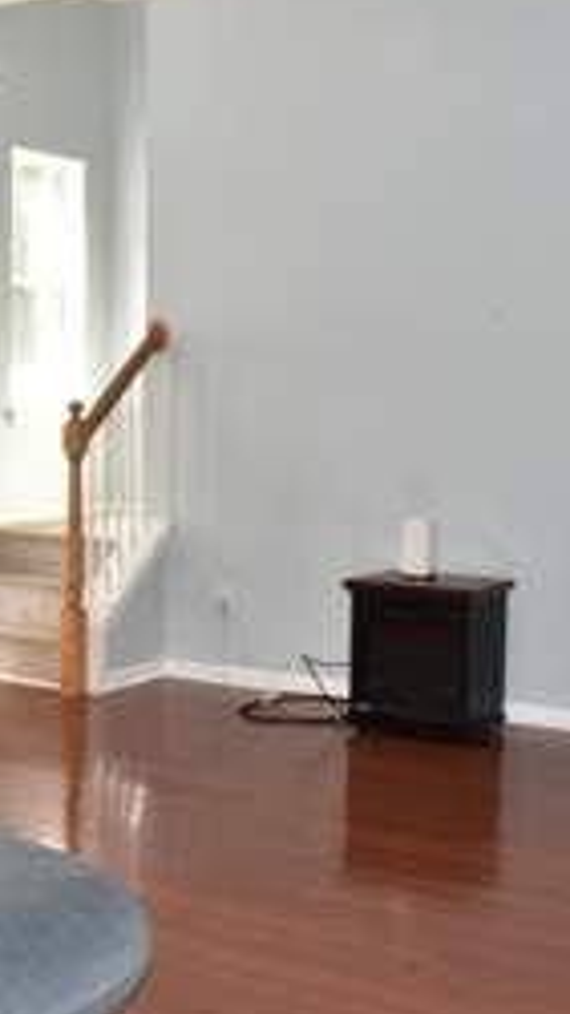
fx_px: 1452
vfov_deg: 38.5
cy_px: 525
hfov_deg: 21.7
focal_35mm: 54
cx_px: 61
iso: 800
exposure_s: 1/60
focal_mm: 18
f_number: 6.3
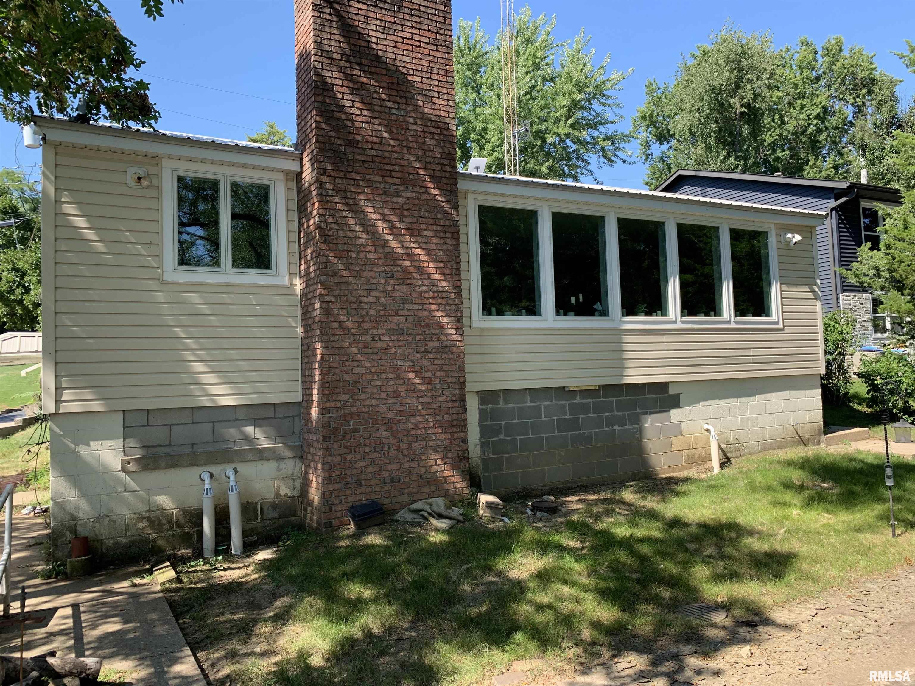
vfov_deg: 53.1
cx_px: 458
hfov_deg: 67.3
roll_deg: +1.5
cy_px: 343
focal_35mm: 26
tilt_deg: +3.4
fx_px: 687
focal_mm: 4.25
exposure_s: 1/555
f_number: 1.8
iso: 25
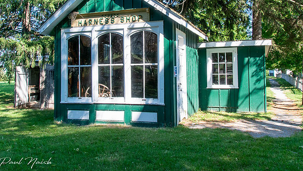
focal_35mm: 33
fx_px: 265
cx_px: 157
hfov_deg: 59.5
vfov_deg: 35.2
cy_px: 54
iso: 200
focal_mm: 18
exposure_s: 1/60
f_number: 14
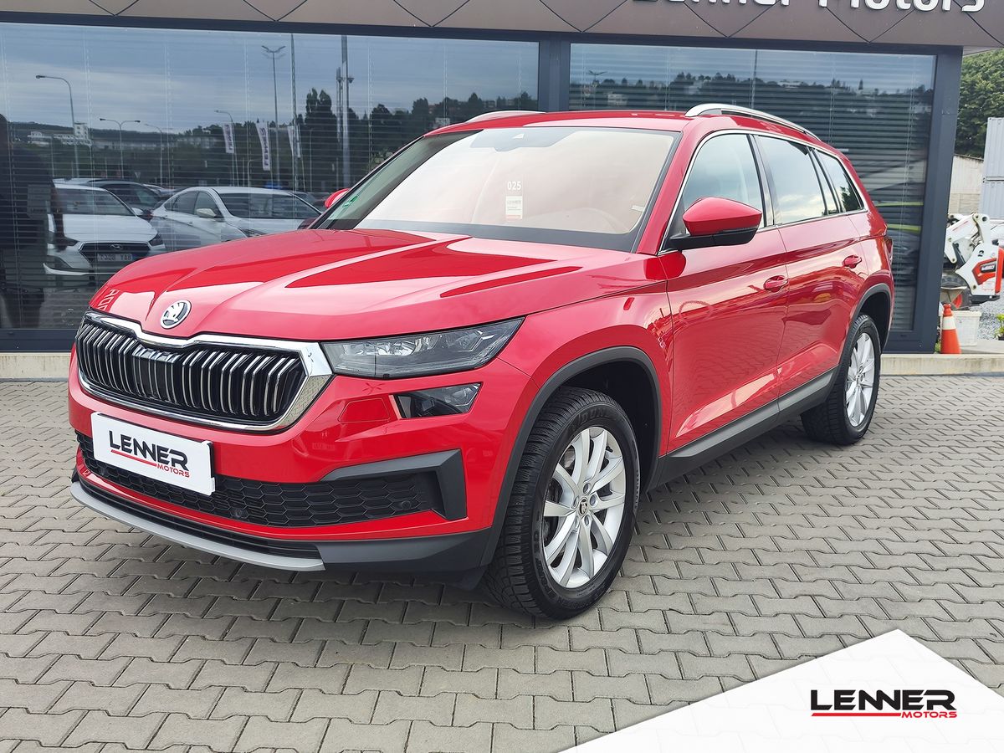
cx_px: 502
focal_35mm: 23
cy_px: 376
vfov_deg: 58.9
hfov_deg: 73.9
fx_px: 667
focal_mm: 7.01
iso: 50
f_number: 1.69
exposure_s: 1/248
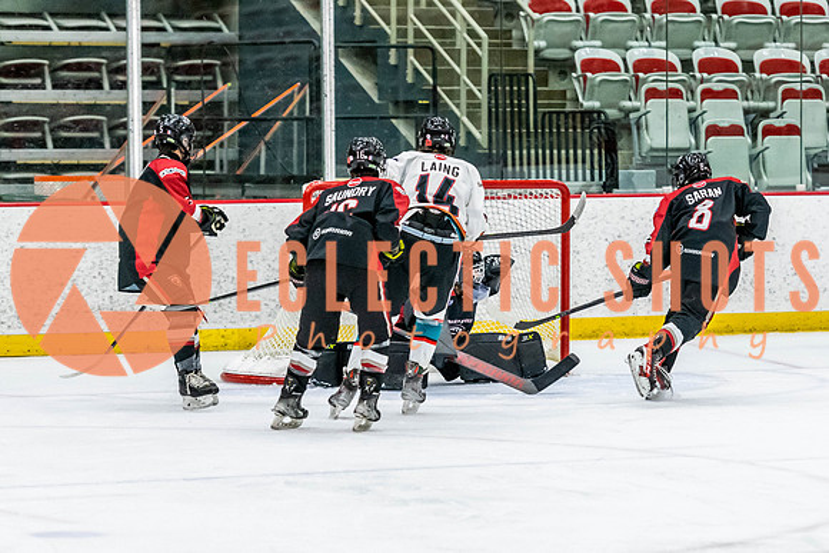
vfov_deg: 6.7
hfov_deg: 10.1
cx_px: 538
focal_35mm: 204
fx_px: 4705
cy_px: 323
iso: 3200
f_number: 2.8
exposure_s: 1/640
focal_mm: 120
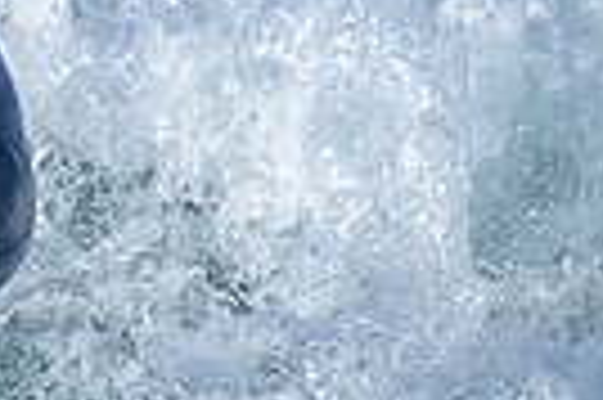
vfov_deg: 0.3
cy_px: 339
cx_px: -627
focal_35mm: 4780
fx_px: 79967
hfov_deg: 0.4
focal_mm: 800
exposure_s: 1/2000
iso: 1100
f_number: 11
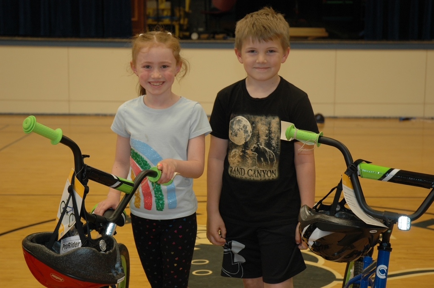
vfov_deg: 18.2
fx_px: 903
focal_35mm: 75
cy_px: 144
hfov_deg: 27.0
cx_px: 217
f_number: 4.5
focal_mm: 50
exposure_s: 1/60
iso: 400
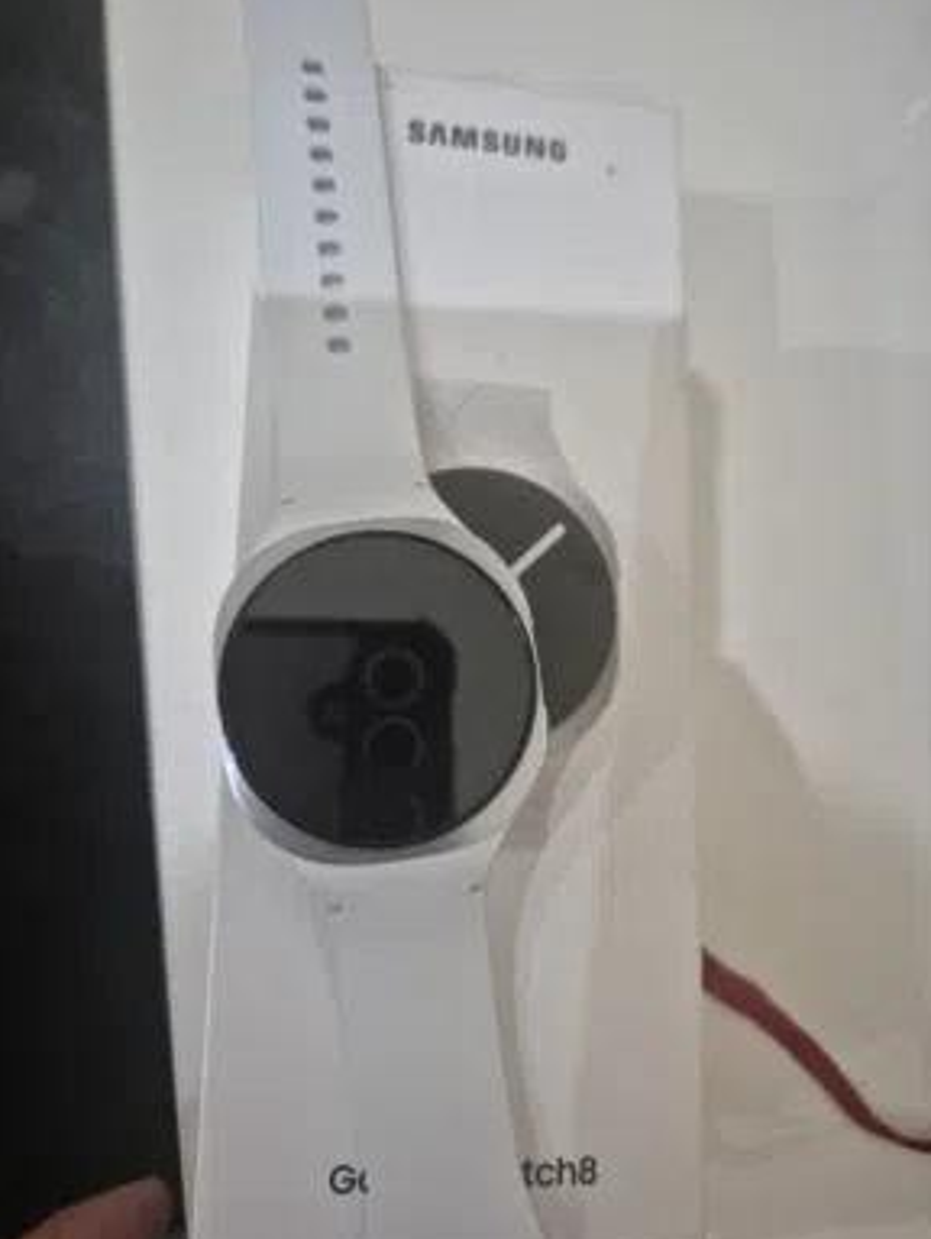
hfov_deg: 56.9
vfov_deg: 71.5
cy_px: 611
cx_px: 456
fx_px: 859
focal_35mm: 24
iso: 1000
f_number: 1.8
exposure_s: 1/100
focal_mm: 5.4
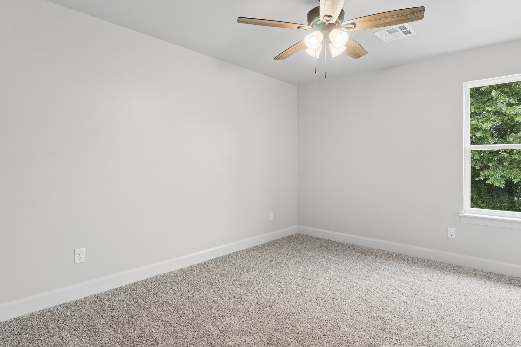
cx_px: 273
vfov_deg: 62.0
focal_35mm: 20
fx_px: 289
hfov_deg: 84.1
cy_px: 162
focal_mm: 10.5
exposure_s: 1/25
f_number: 10
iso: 200
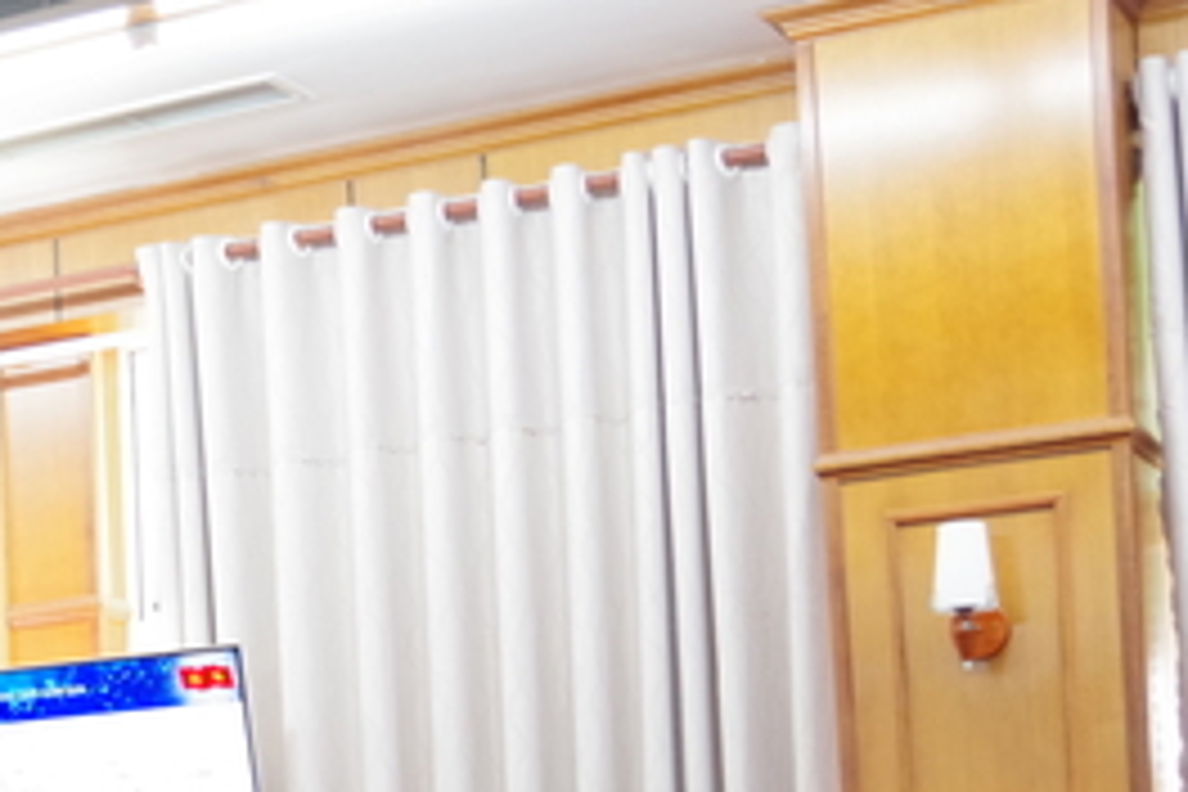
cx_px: -234
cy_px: 983
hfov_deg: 20.3
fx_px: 3102
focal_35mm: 94
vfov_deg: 14.1
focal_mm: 21
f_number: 4
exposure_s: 1/40
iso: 1600
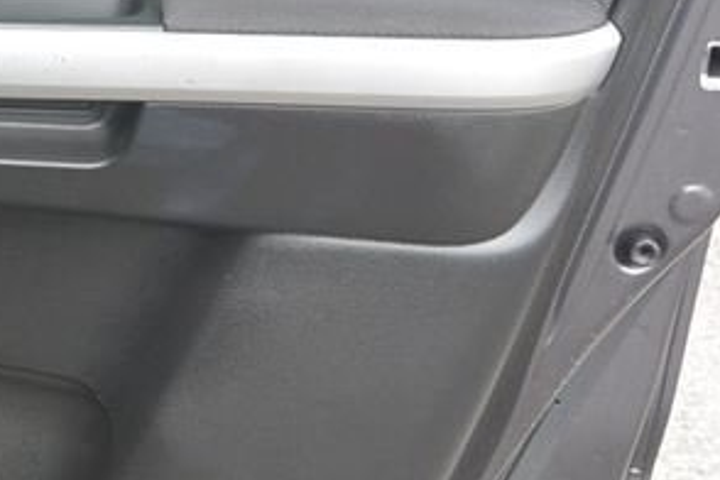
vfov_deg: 14.5
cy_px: 300
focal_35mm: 94
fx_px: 1880
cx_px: -252
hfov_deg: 19.7
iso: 200
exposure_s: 1/160
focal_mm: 10
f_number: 3.5
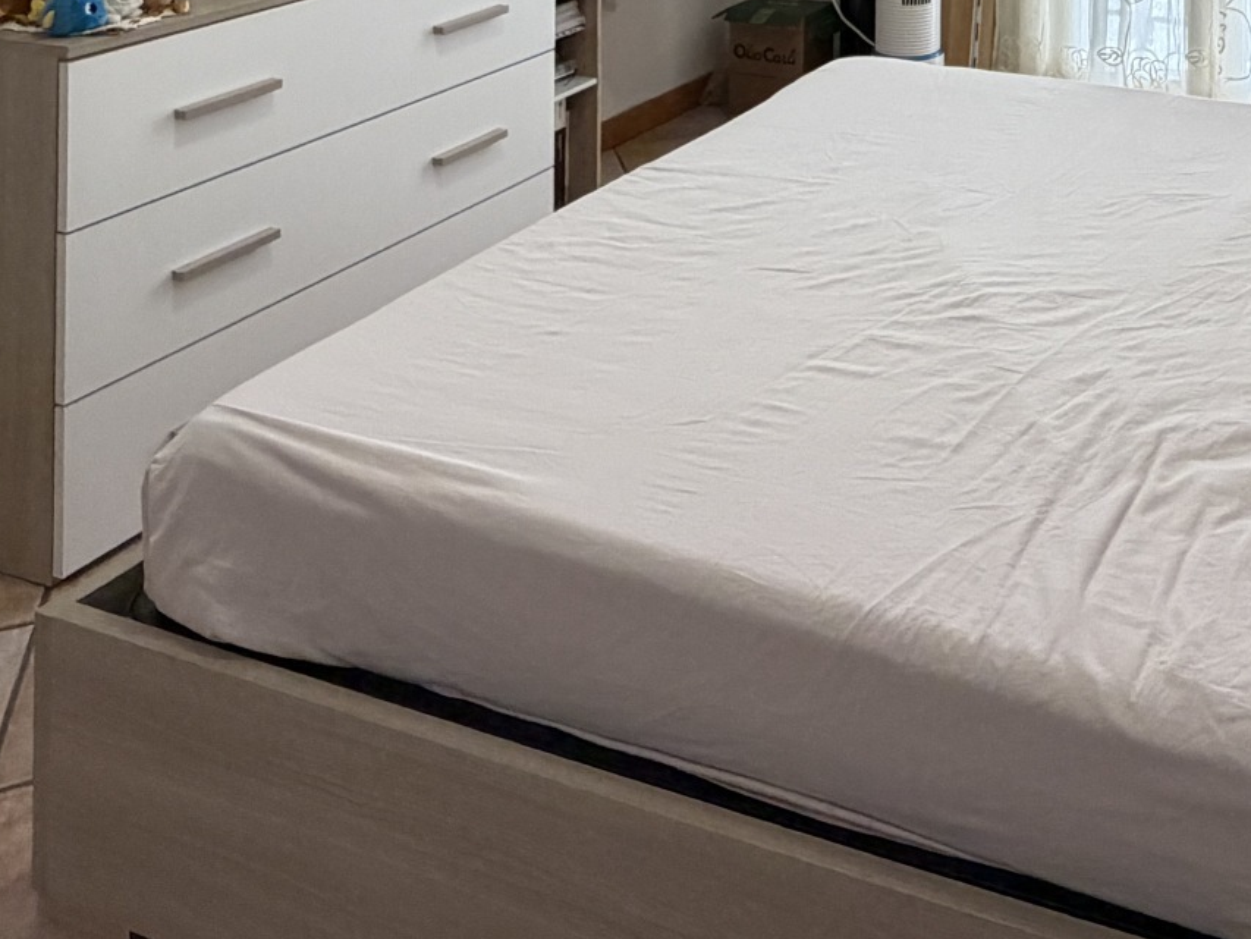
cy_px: -352
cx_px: 1056
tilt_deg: +0.6
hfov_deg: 42.1
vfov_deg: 27.3
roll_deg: +0.4
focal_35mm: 42
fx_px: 1518
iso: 250
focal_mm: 2.22
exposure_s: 1/50
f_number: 2.2
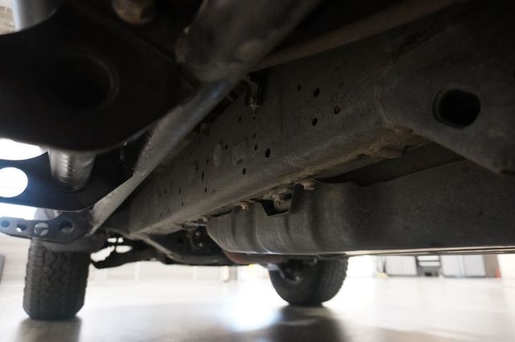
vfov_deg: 53.1
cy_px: 171
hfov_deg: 73.8
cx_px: 258
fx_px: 343
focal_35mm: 24
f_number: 3.5
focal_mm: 16
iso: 6400
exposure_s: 1/40
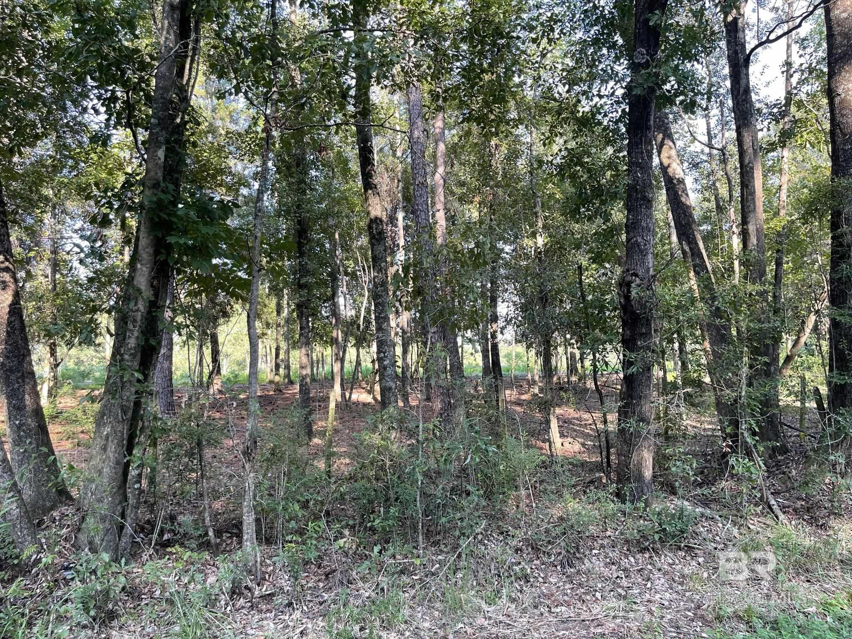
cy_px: 320
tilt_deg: +6.9
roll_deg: +1.7
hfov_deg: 67.3
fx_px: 640
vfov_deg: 53.1
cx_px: 426
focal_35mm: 26
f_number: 1.6
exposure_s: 1/121
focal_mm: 5.1
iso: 50
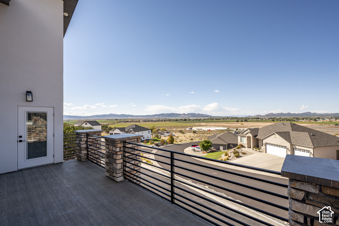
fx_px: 146
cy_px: 113
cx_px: 170
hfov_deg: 98.6
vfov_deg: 75.5
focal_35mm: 16
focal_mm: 15.5
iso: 320
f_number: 10
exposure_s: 1/640
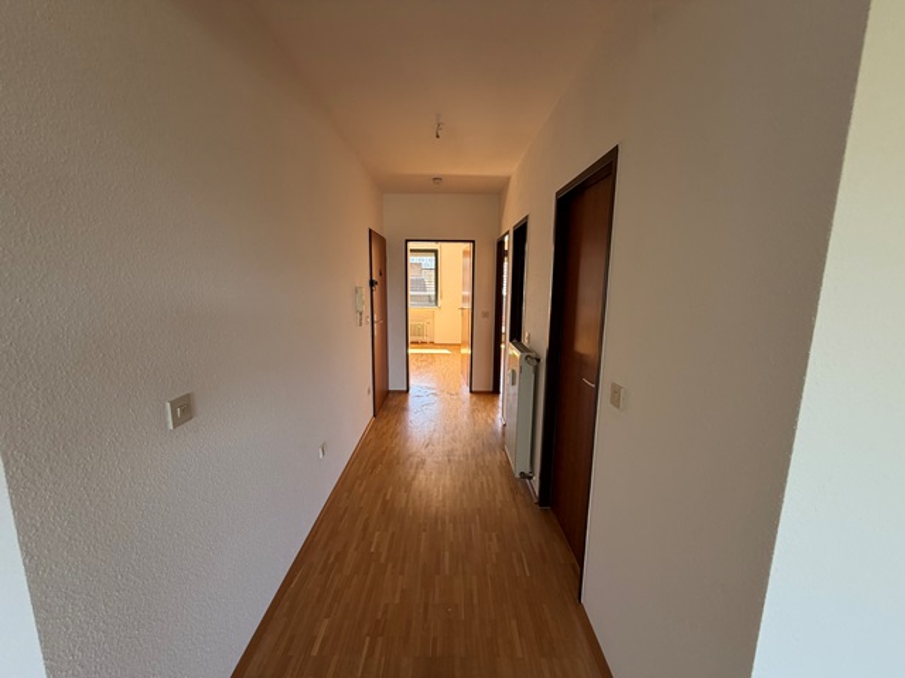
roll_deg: +0.1
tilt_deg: -8.1
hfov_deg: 102.1
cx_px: 452
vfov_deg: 85.7
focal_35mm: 14
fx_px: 366
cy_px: 339
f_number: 2.2
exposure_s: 1/121
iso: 100
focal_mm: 2.22
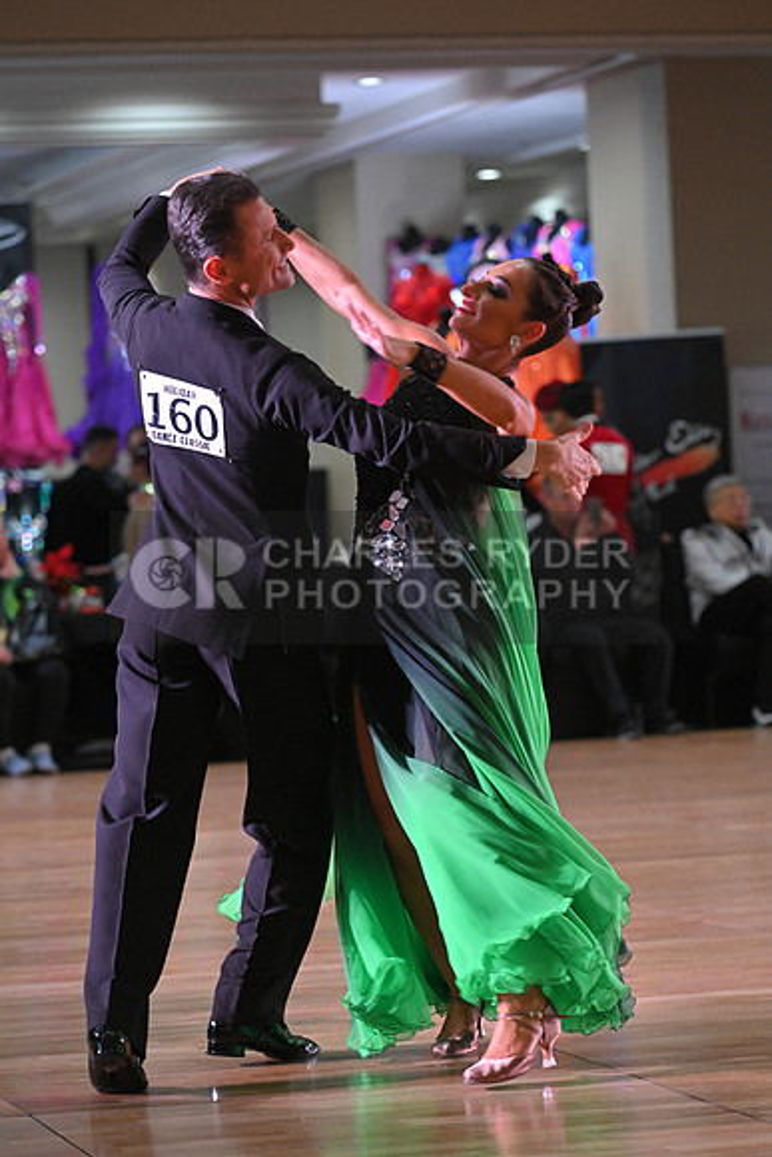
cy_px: 578
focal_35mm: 130
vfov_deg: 15.8
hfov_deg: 10.6
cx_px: 386
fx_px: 4179
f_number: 4.5
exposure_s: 1/400
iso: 3200
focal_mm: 130
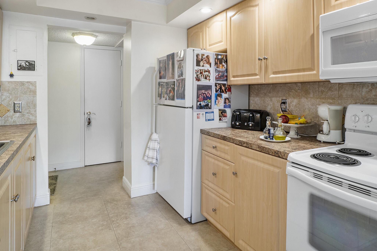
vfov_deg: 56.5
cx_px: 190
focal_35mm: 22
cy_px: 93
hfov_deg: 78.6
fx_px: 230
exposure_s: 1/3
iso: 160
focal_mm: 10
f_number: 11
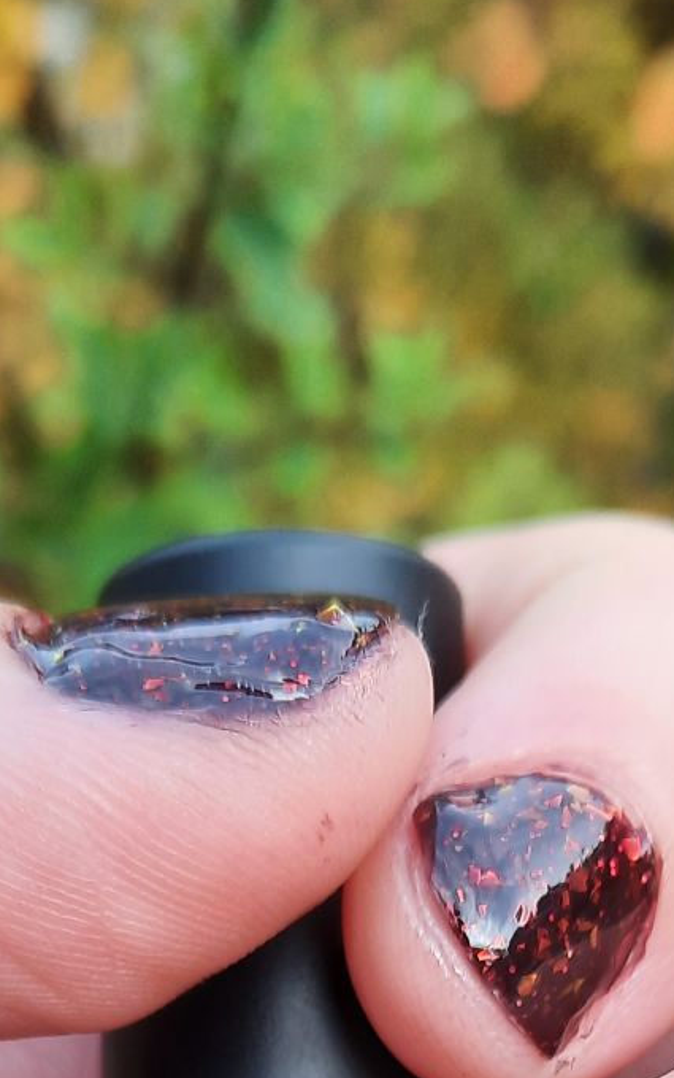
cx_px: 414
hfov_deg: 16.7
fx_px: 2290
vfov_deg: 23.7
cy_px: 1349
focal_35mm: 78
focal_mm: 4.6
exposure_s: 1/100
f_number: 2
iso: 32
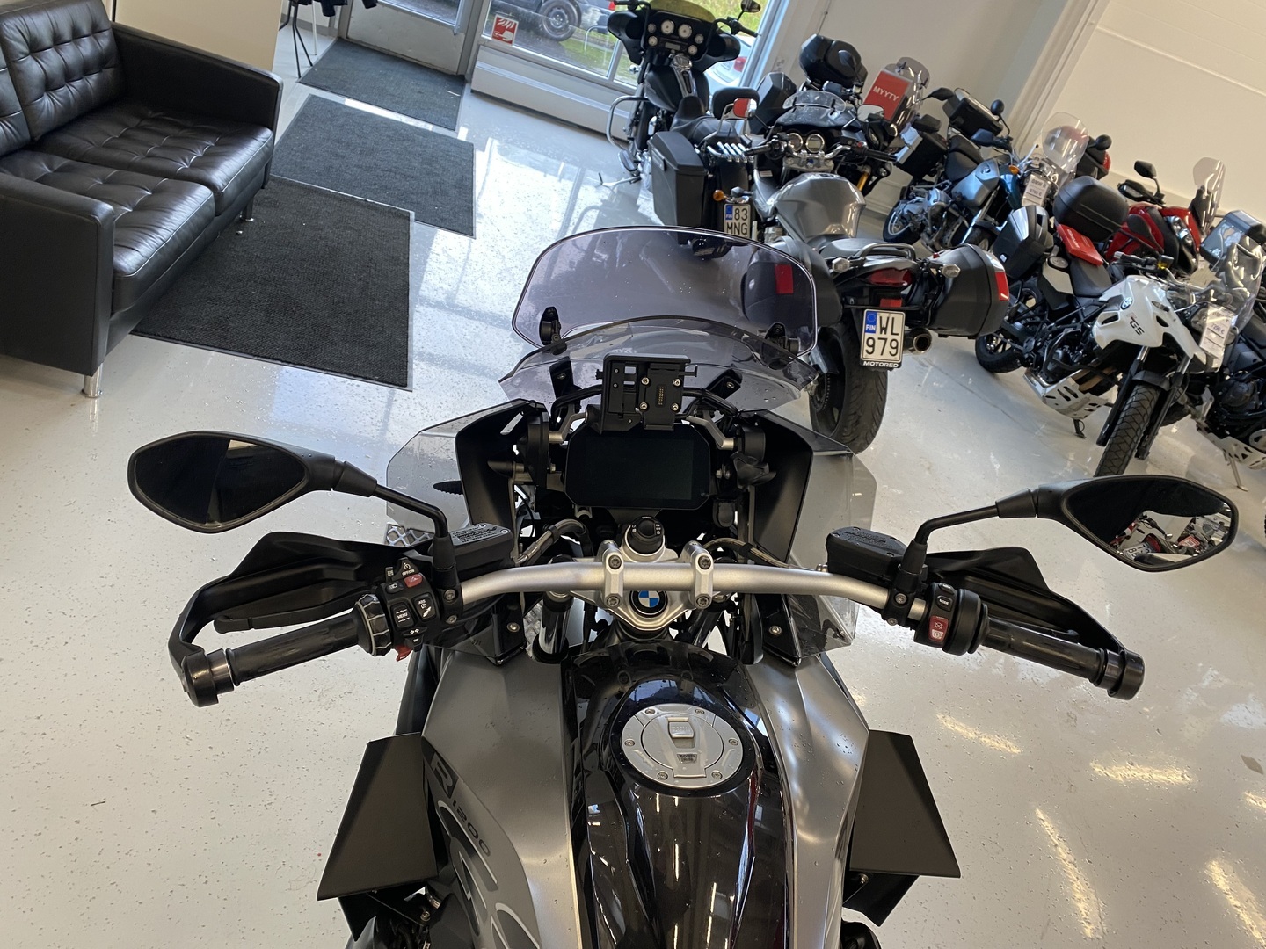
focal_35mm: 26
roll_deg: -20.6
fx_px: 951
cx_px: 633
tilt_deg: -29.2
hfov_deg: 67.3
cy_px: 474
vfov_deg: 53.1
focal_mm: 4.25
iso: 80
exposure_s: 1/50
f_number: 1.8
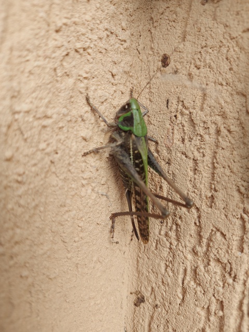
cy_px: 166
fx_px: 230
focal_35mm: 24
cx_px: 124
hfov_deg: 56.8
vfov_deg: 71.6
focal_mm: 5.23
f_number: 1.8
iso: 32
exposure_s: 1/50
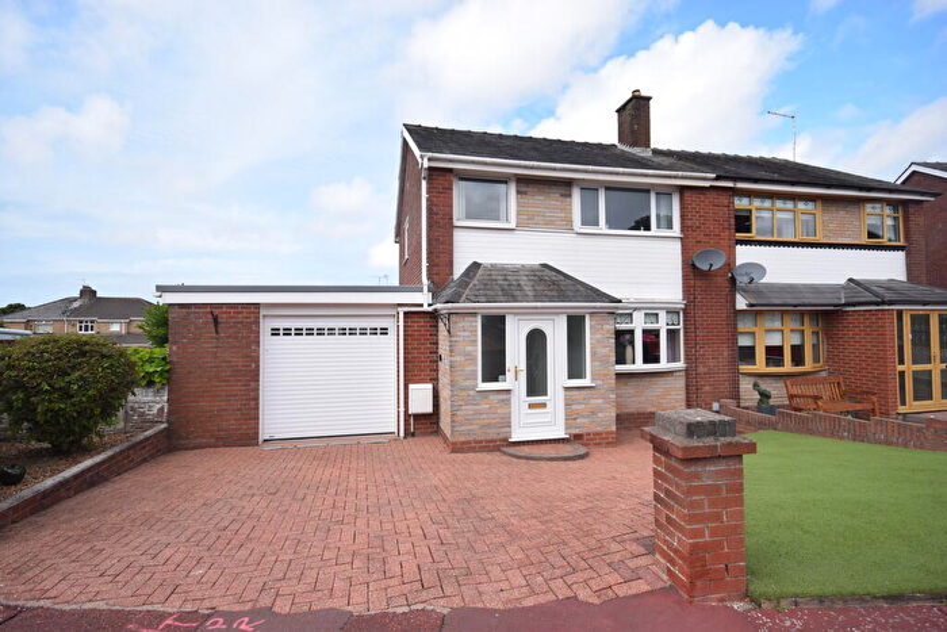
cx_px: 474
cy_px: 316
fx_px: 454
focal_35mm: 17
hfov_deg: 92.4
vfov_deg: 69.7
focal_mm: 11.5
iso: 200
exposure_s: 1/320
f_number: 9
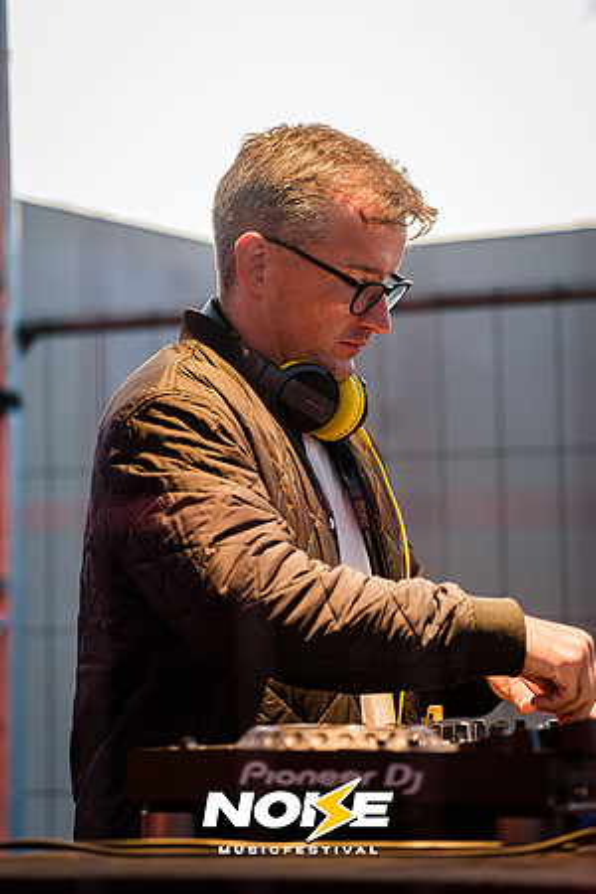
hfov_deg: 9.1
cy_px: 447
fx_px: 3725
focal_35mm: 150
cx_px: 298
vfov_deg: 13.7
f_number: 2.8
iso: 2500
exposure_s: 1/160
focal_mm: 150
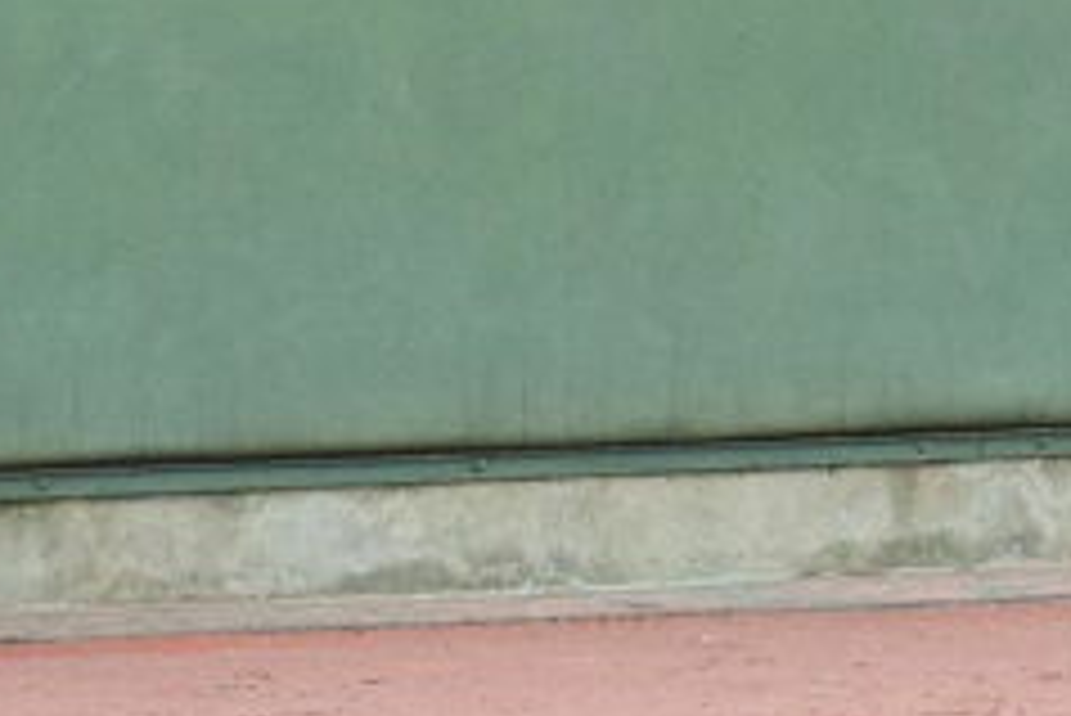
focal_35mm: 542
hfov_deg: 3.8
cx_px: 1692
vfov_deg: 2.5
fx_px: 16134
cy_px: -320
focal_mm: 86
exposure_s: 1/1600
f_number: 4.5
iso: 640
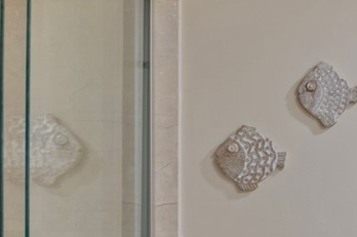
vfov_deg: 24.2
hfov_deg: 28.1
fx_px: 511
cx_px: 515
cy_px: 268
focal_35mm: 52
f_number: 5.6
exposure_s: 1/3
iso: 200
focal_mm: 11
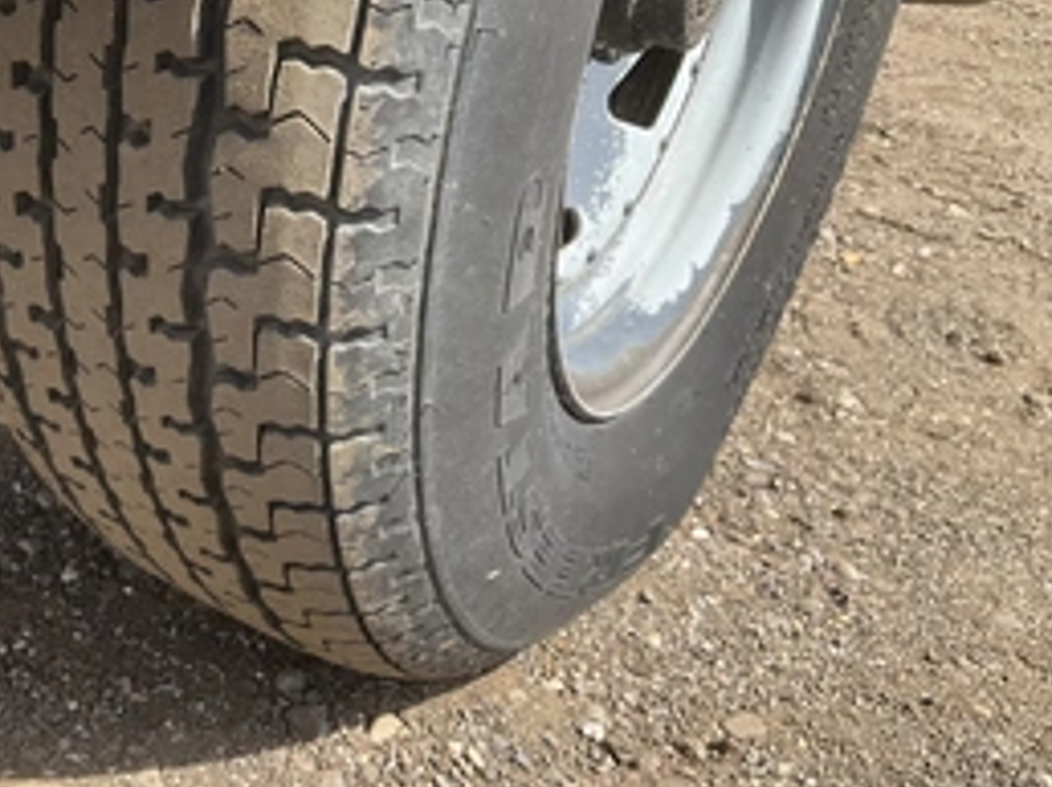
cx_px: 261
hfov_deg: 40.9
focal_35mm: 45
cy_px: 371
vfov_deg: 32.1
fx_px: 1366
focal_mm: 3
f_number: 1.8
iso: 25
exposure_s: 1/504
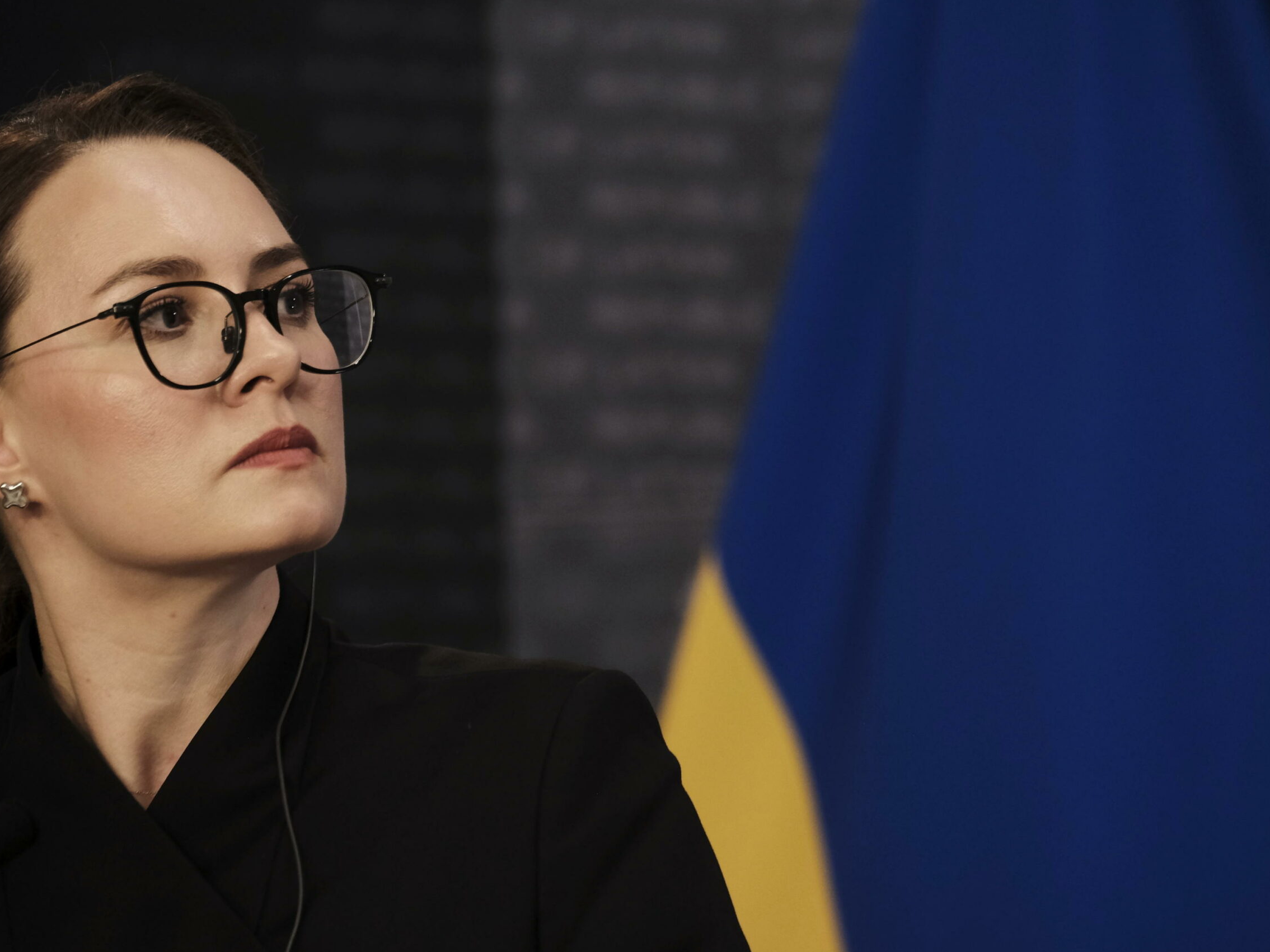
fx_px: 15043
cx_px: 620
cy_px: 476
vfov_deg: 3.6
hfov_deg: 4.8
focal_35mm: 410
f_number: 5
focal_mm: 252.1
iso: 2000
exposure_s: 1/125
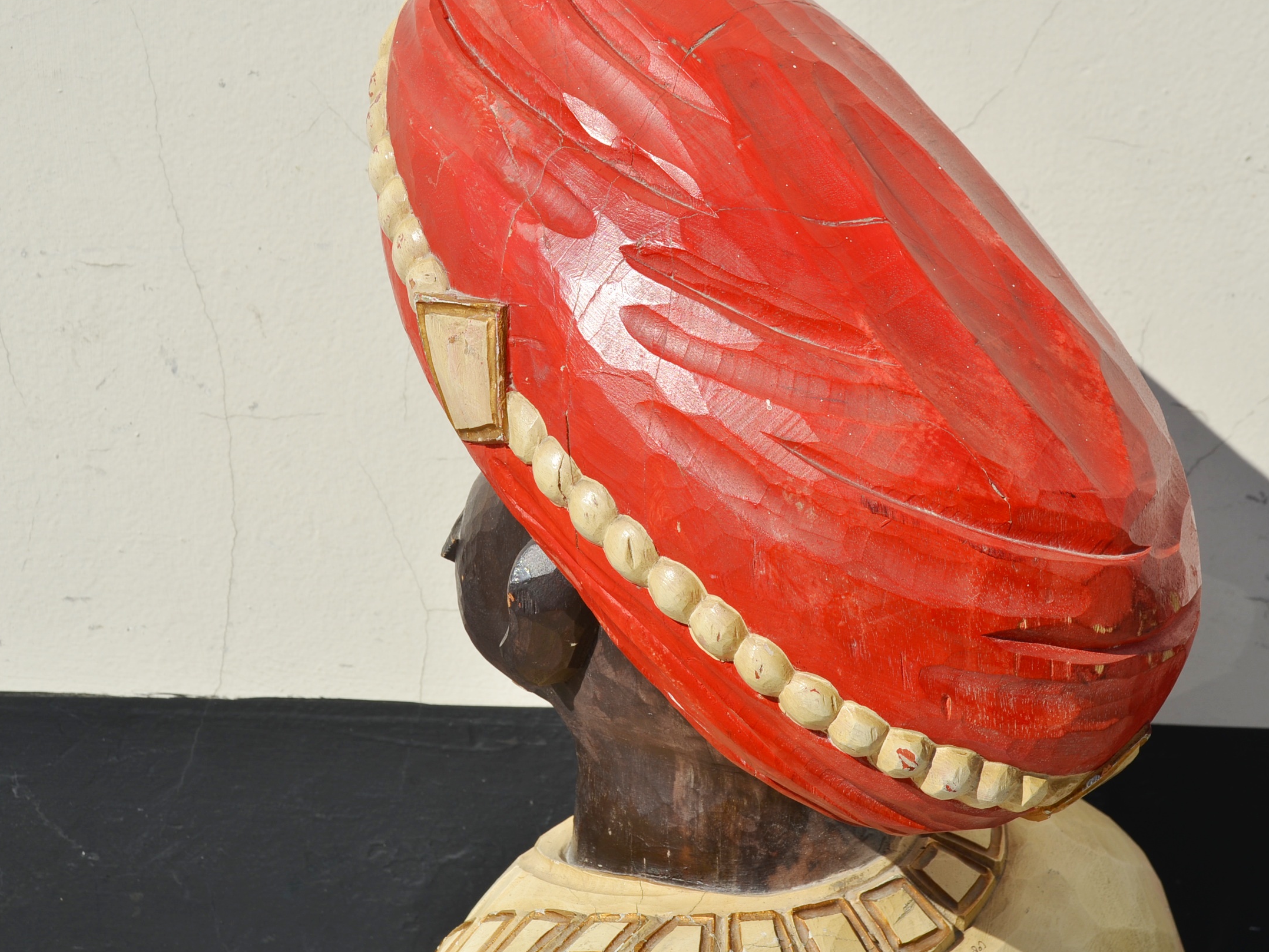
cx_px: 701
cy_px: 472
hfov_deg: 24.7
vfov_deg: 18.7
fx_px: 2896
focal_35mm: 79
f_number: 9
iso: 100
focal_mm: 48
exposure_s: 1/320
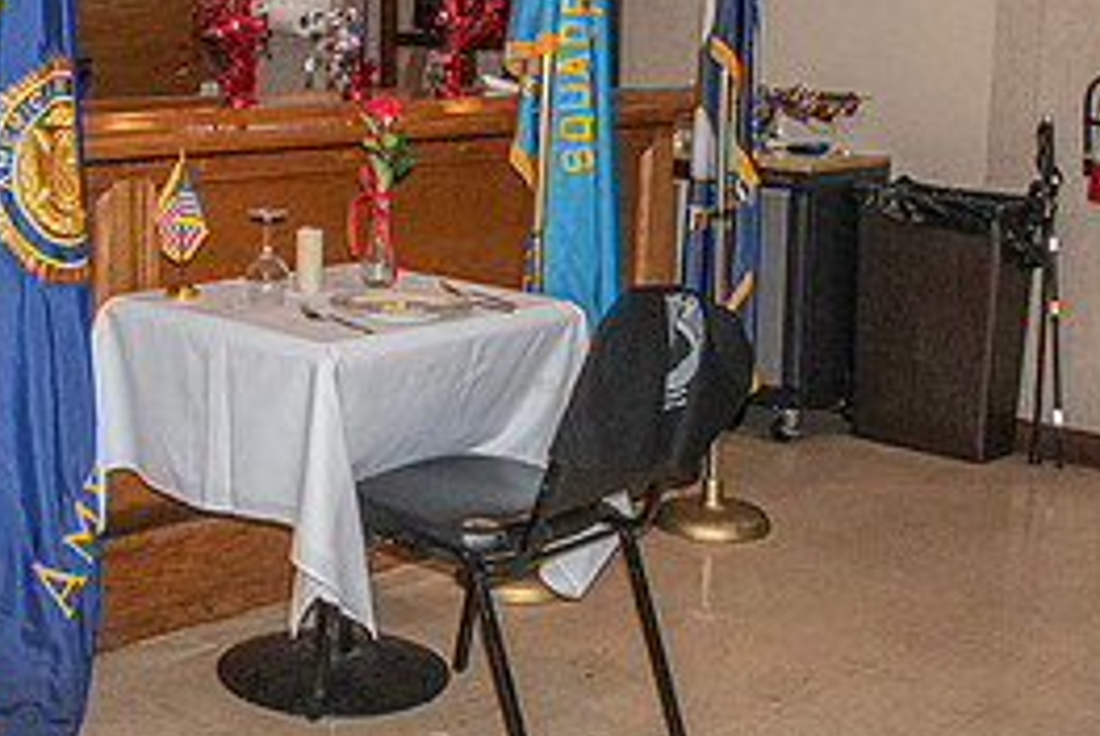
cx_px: 255
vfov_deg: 22.5
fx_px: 1835
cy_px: 207
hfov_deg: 32.6
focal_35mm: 60
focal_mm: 24
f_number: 13
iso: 6400
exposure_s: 1/60
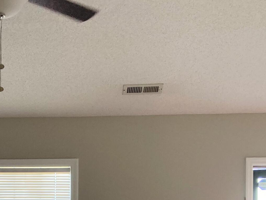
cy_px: 280
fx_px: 638
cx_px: 32
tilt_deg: -1.2
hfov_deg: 23.0
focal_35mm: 83
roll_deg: -1.0
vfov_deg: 16.5
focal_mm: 3.99
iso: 80
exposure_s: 1/60
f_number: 1.8
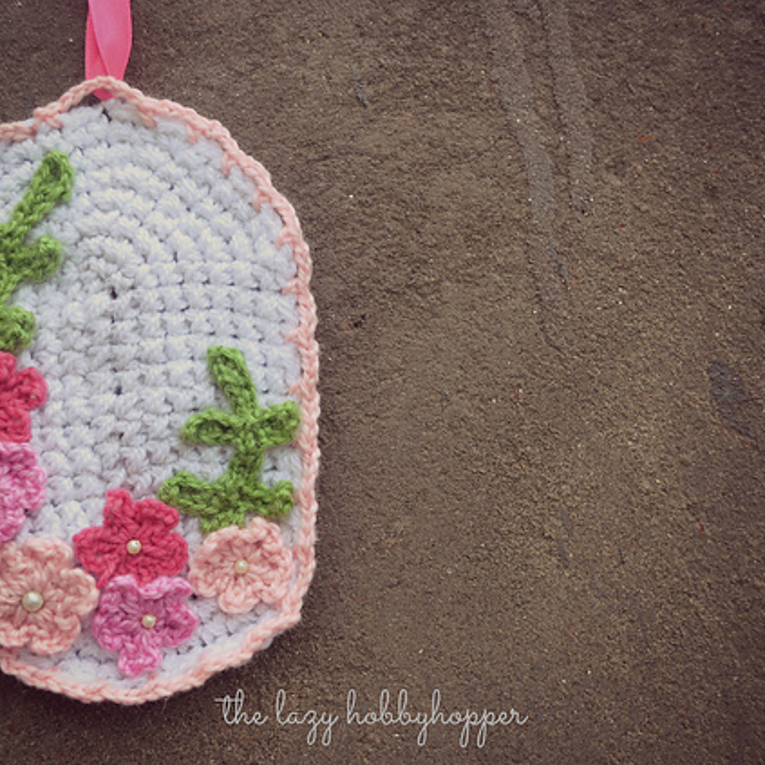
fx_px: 1350
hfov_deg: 31.6
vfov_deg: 31.6
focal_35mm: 54
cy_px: 383
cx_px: 338
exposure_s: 1/125
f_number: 5.6
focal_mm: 28
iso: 320
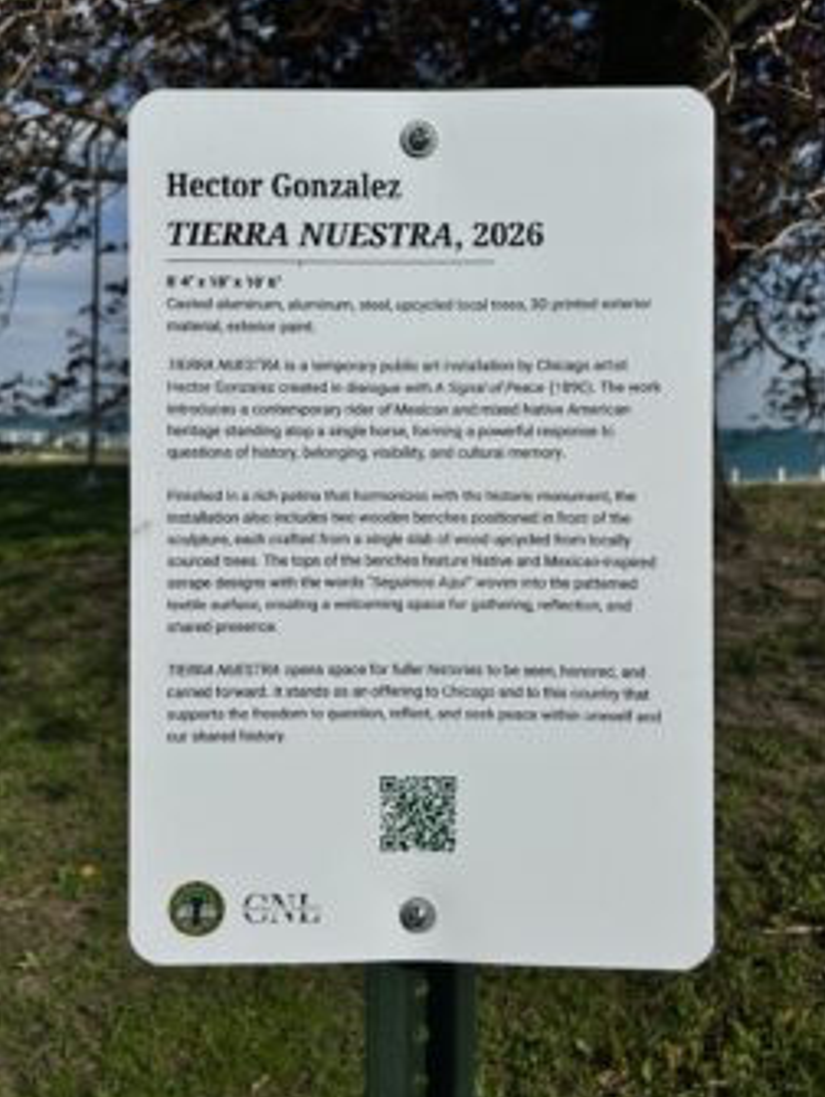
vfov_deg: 58.0
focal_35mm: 31
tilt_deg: -3.1
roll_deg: -0.9
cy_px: 455
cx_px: 435
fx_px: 983
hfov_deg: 45.5
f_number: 1.5
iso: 40
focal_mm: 5.7
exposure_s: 1/23256
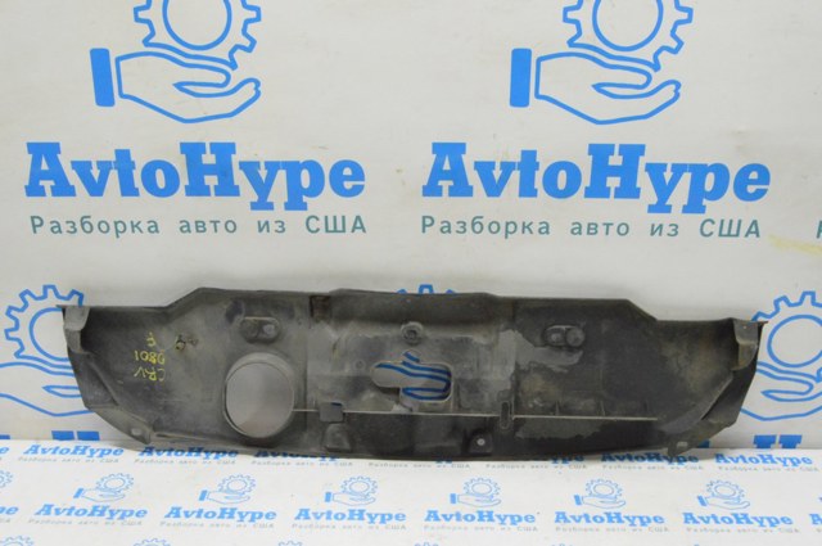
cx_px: 411
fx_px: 787
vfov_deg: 38.3
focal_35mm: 34
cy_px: 273
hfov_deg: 55.2
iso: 6400
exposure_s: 1/15
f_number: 20
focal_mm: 23
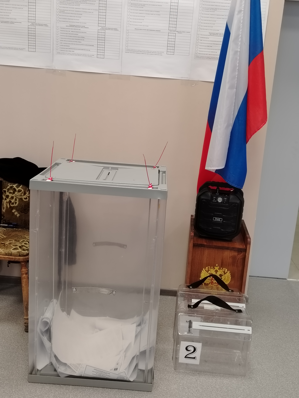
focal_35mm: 40
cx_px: 150
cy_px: 199
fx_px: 461
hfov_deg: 36.0
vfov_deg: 46.8
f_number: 1.75
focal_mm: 5.25
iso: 428
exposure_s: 1/100
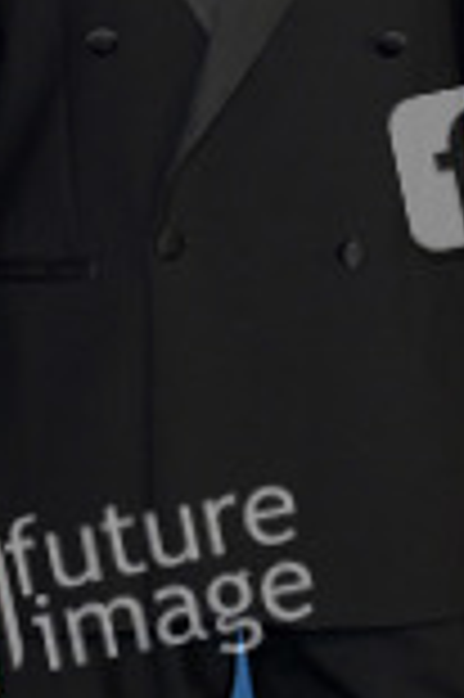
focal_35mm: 211
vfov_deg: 9.7
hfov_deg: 6.5
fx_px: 4088
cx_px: 212
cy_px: -81
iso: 1000
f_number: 5.6
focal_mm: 82
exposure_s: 1/250
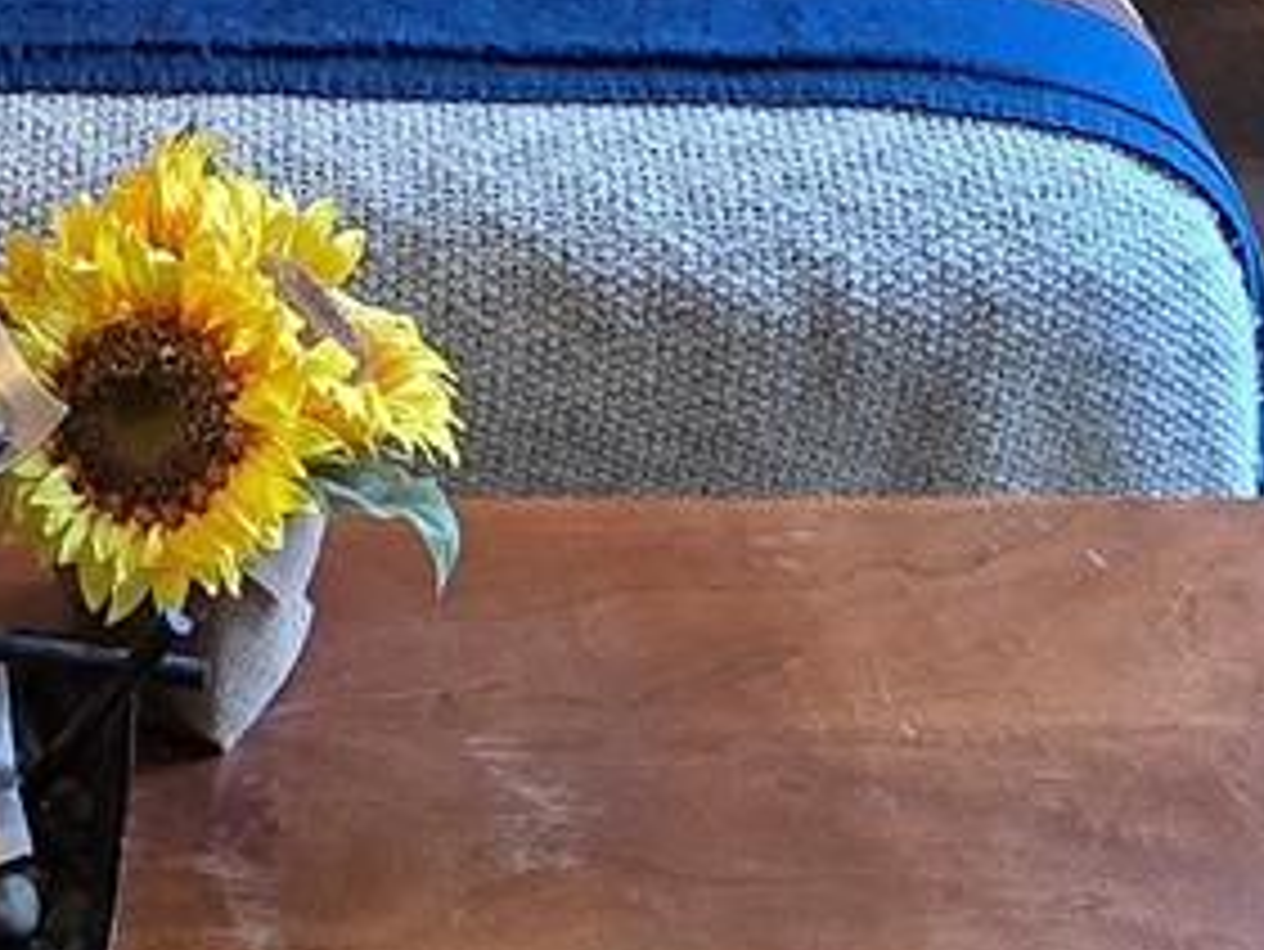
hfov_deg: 24.7
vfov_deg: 16.2
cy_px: -855
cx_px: -81
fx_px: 2703
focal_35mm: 74
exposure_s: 1/60
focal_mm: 2.2
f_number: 2.2
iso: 250
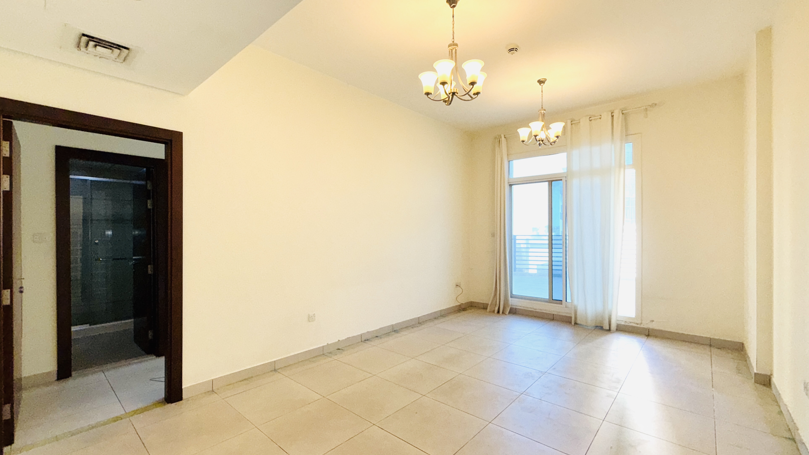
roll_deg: +0.2
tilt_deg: +0.2
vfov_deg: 67.1
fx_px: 343
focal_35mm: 16
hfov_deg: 99.3
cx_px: 387
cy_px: 233
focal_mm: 2.22
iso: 100
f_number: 2.2
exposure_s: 1/122
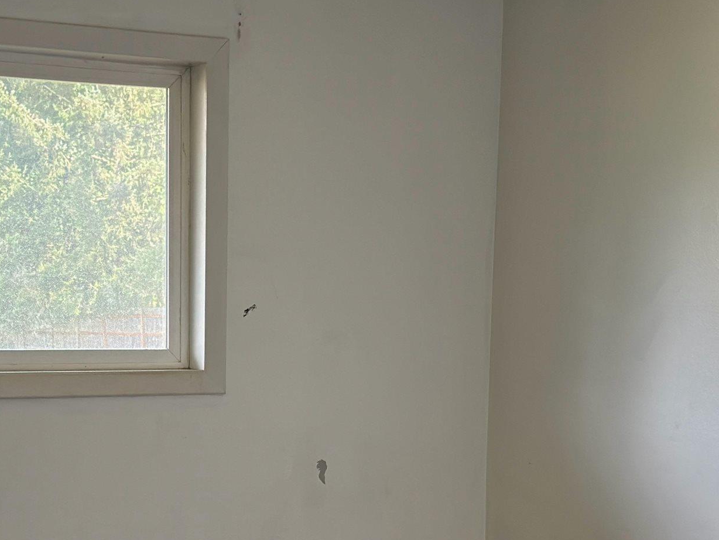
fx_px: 1766
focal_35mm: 85
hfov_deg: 23.0
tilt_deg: -7.7
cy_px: 538
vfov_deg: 17.0
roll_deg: +0.5
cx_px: 288
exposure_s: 1/206
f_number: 1.78
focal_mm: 6.76
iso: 200
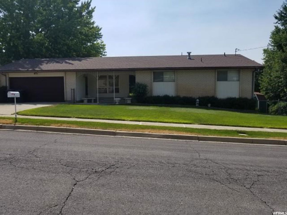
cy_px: 108
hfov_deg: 67.3
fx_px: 216
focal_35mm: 26
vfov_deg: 53.1
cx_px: 144
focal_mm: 4.25
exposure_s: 1/3832
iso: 50
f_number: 1.7
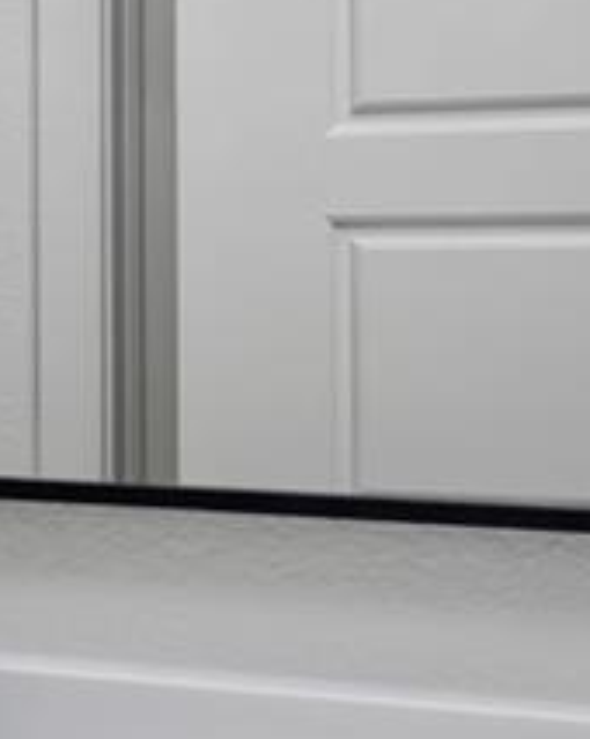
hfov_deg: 7.6
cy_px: 271
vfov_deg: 14.4
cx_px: -1812
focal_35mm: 134
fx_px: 2929
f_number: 13
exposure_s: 1/200
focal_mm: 19
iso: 800
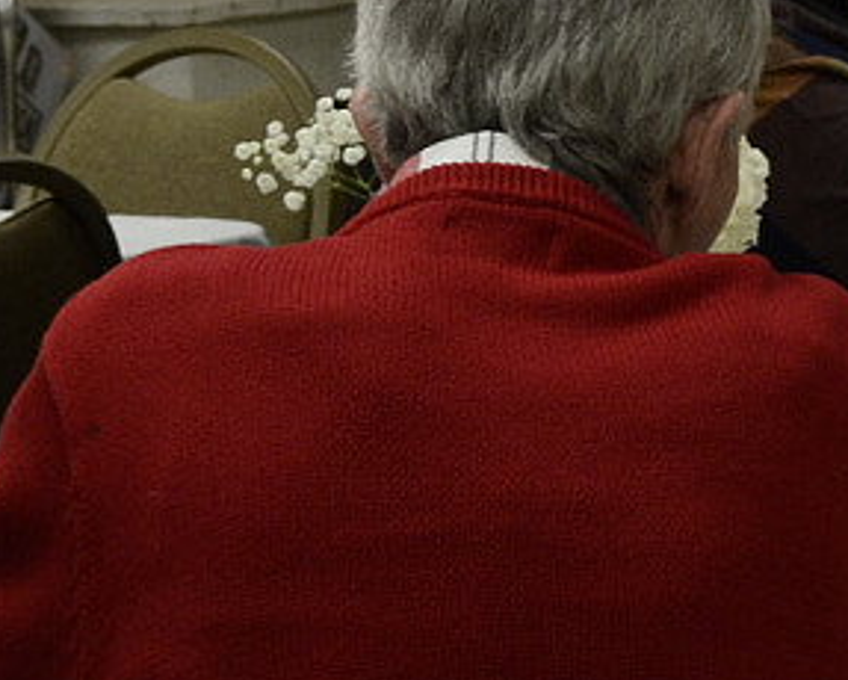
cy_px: 77
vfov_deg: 4.7
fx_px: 8263
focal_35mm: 329
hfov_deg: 5.6
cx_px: 2346
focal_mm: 42
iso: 400
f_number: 7.1
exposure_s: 1/25
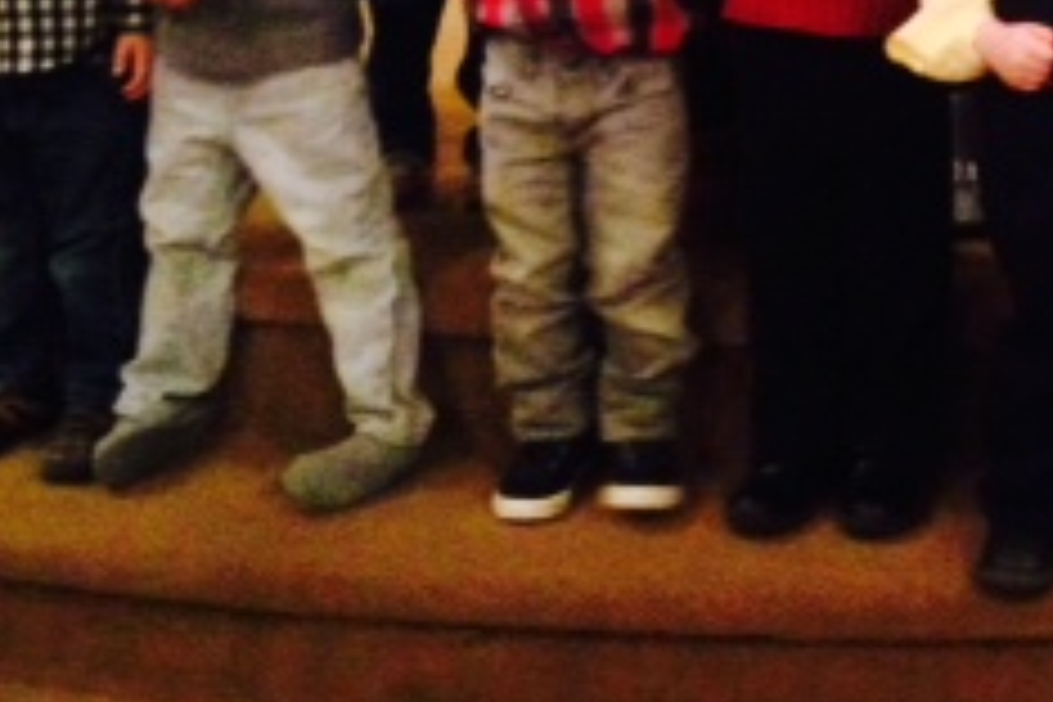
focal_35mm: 94
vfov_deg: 14.0
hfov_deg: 20.8
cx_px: 1116
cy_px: -207
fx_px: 2749
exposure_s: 1/15
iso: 800
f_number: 2.4
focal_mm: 4.12
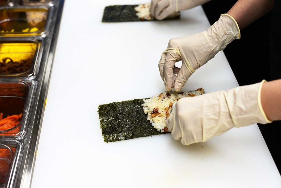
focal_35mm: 50
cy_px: 94
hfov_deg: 39.6
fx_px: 390
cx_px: 140
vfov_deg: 27.0
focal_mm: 50
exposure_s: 1/400
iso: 2000
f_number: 5
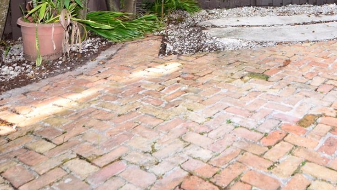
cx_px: 267
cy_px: -37
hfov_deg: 46.9
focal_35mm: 41
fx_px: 366
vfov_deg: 26.0
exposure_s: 1/60
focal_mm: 12
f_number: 6.3
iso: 200
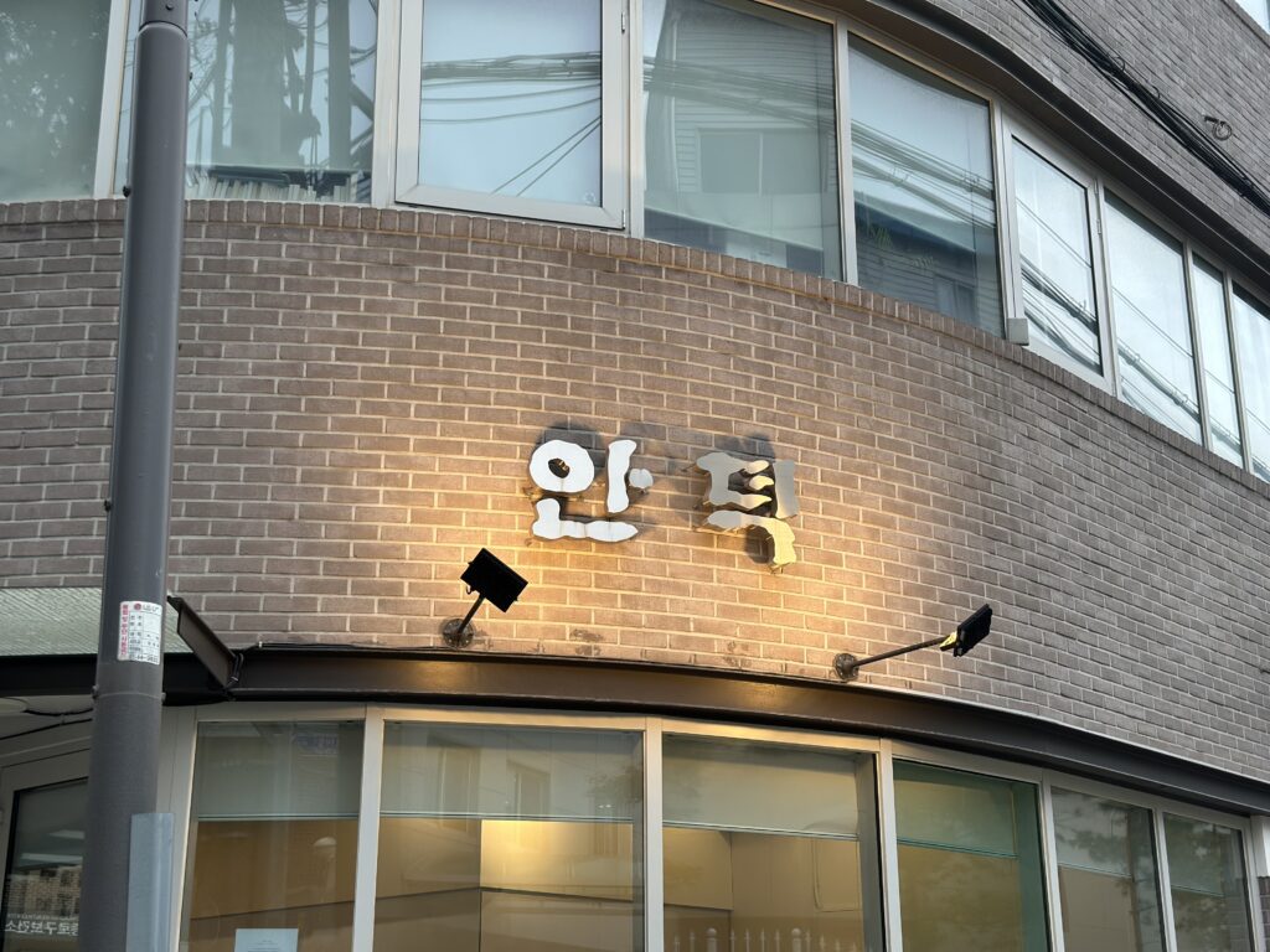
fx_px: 1761
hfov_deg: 39.7
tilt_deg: +16.7
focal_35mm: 48
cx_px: 635
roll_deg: -0.6
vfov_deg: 30.3
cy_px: 476
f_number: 1.78
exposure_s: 1/120
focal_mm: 6.86
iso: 64
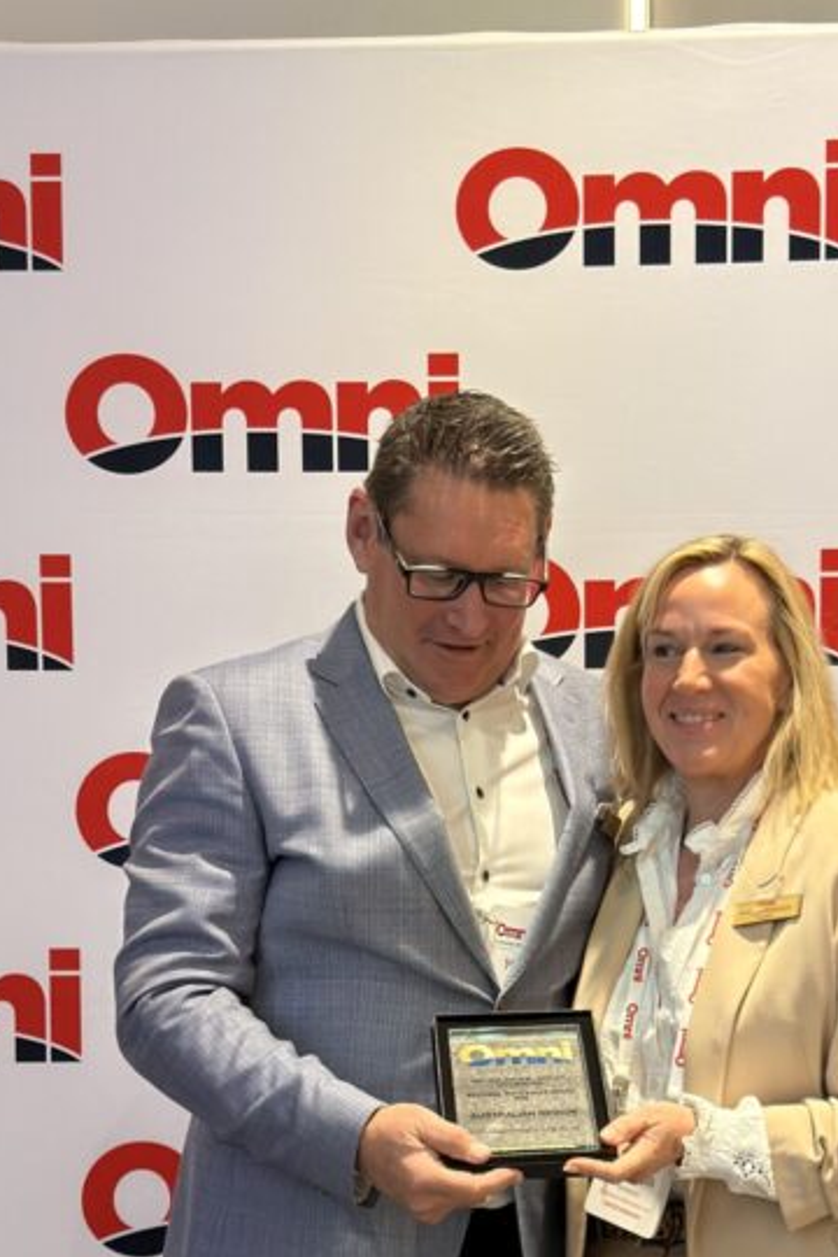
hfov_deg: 19.7
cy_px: 1038
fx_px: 2409
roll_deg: +0.1
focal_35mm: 69
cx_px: 545
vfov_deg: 28.5
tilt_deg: -1.4
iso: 250
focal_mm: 6.76
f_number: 1.78
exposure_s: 1/43
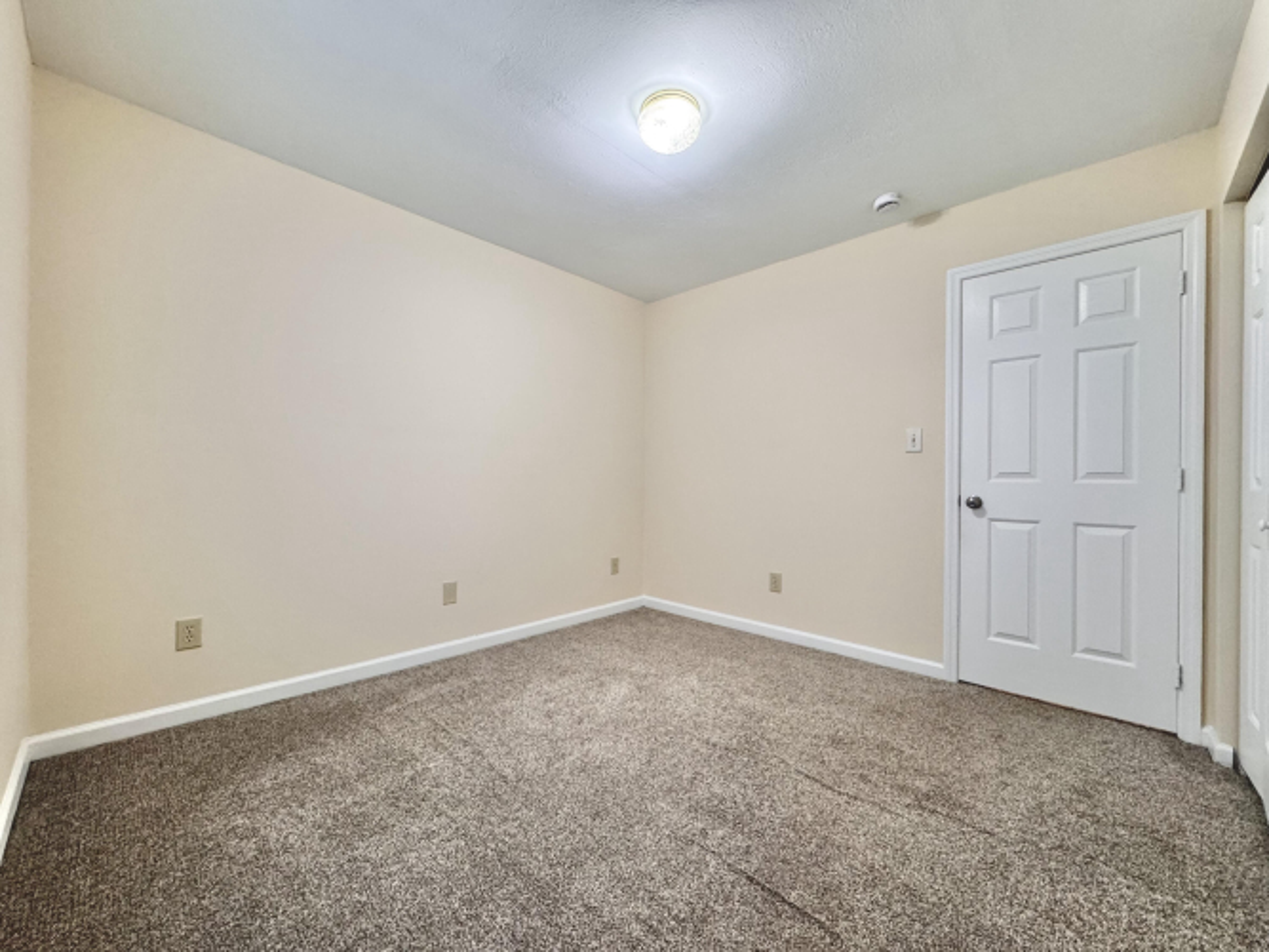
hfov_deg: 102.1
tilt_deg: +0.6
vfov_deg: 85.7
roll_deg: -0.3
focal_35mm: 14
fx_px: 513
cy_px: 476
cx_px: 634
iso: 250
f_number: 2.2
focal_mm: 2.22
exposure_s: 1/60
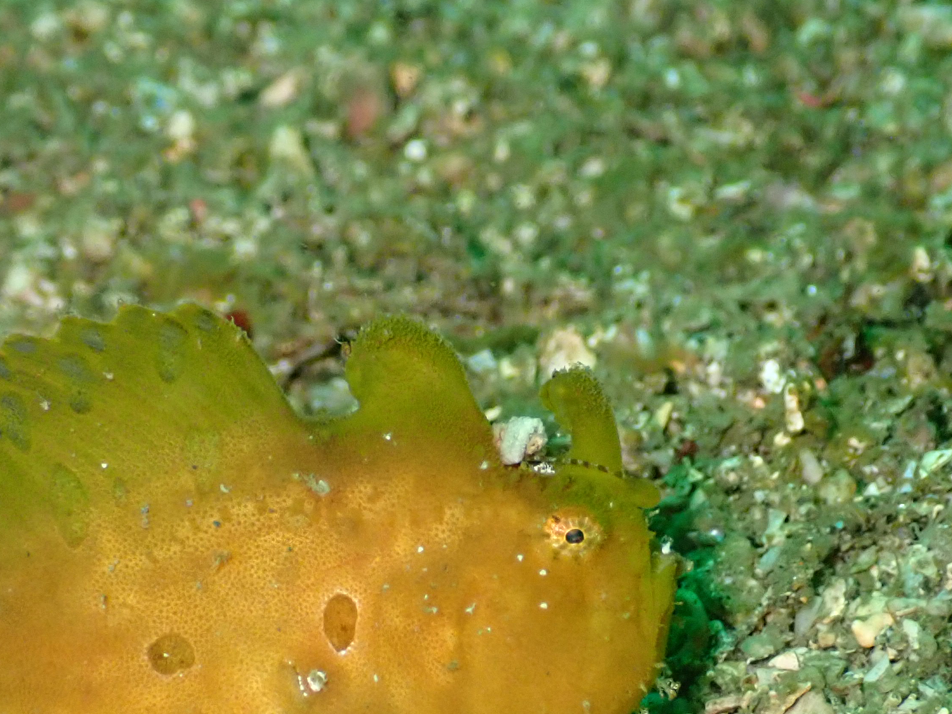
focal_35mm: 84
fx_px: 2310
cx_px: 522
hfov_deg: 23.3
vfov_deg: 17.4
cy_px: 563
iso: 800
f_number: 9
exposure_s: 1/50
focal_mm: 8.4
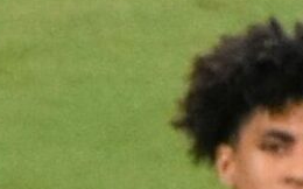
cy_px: 155
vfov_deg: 1.8
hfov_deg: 2.8
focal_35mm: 741
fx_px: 6114
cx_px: 230
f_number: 6.3
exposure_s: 1/500
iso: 2200
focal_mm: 300
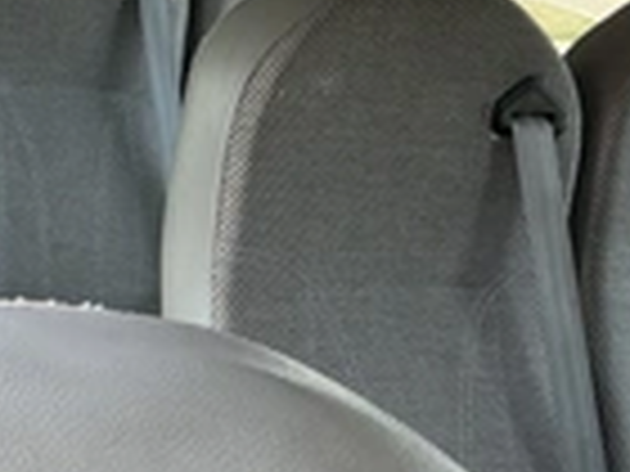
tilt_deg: -6.0
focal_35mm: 80
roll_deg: -7.4
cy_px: -45
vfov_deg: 17.8
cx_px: 14
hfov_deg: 23.5
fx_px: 1456
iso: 32
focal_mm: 3
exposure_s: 1/172
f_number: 1.8
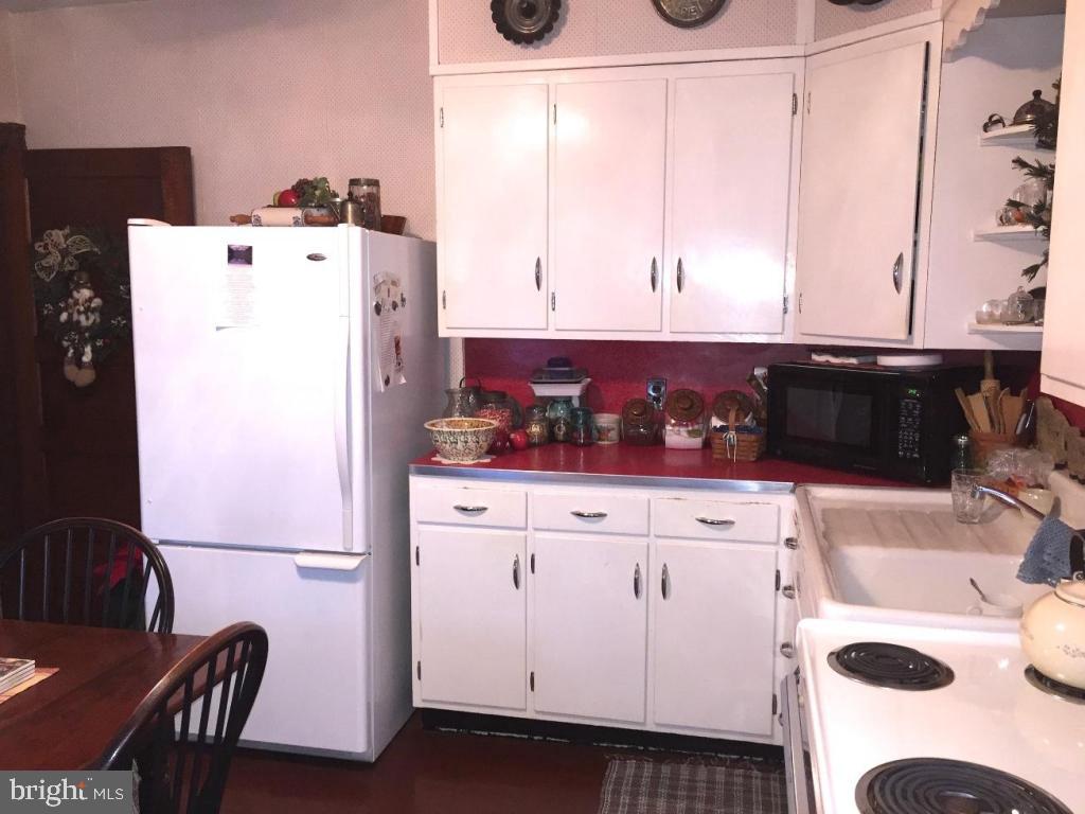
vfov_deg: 48.2
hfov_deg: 61.7
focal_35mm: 29
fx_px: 909
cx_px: 542
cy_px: 407
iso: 125
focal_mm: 4.15
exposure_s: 1/20
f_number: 2.2
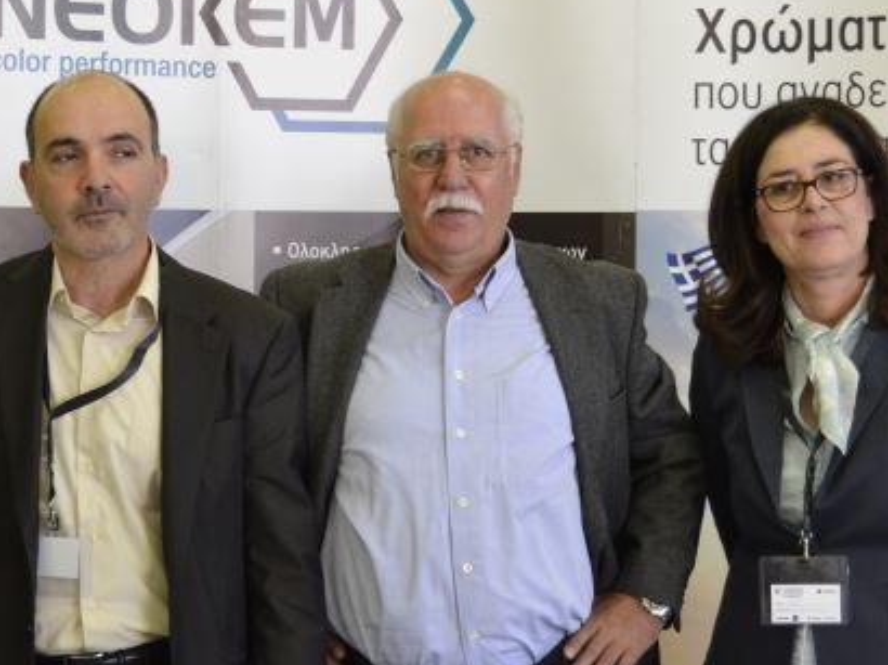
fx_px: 2743
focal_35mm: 107
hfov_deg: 18.4
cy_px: 272
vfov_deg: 13.8
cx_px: 370
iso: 1250
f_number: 4.8
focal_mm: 38
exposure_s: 1/60
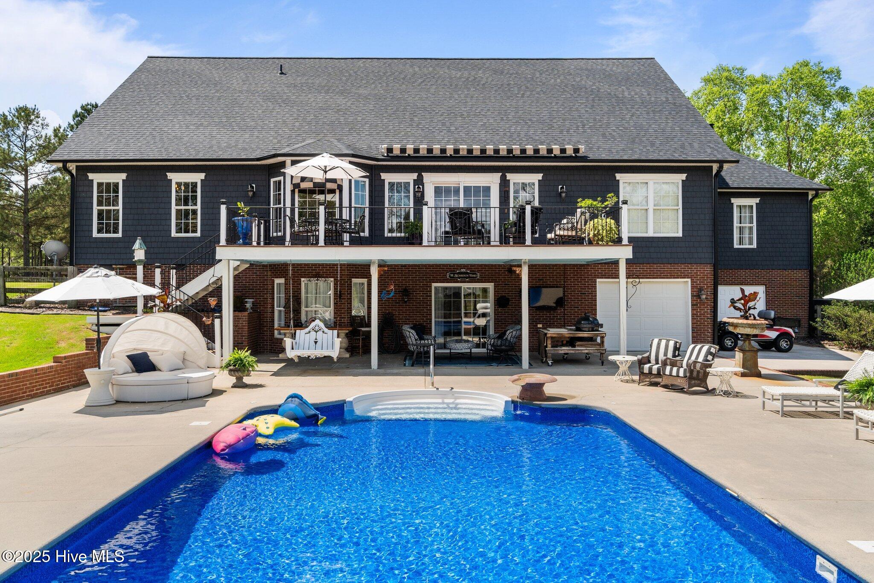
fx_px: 680
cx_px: 437
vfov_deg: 46.4
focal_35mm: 28
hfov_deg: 65.5
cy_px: 292
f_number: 8
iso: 500
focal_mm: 28
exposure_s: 1/1000
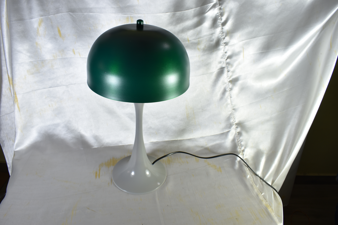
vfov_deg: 47.9
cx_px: 169
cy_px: 112
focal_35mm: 27
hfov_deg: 67.4
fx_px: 253
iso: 100
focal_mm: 18
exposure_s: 1/20
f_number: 5.6
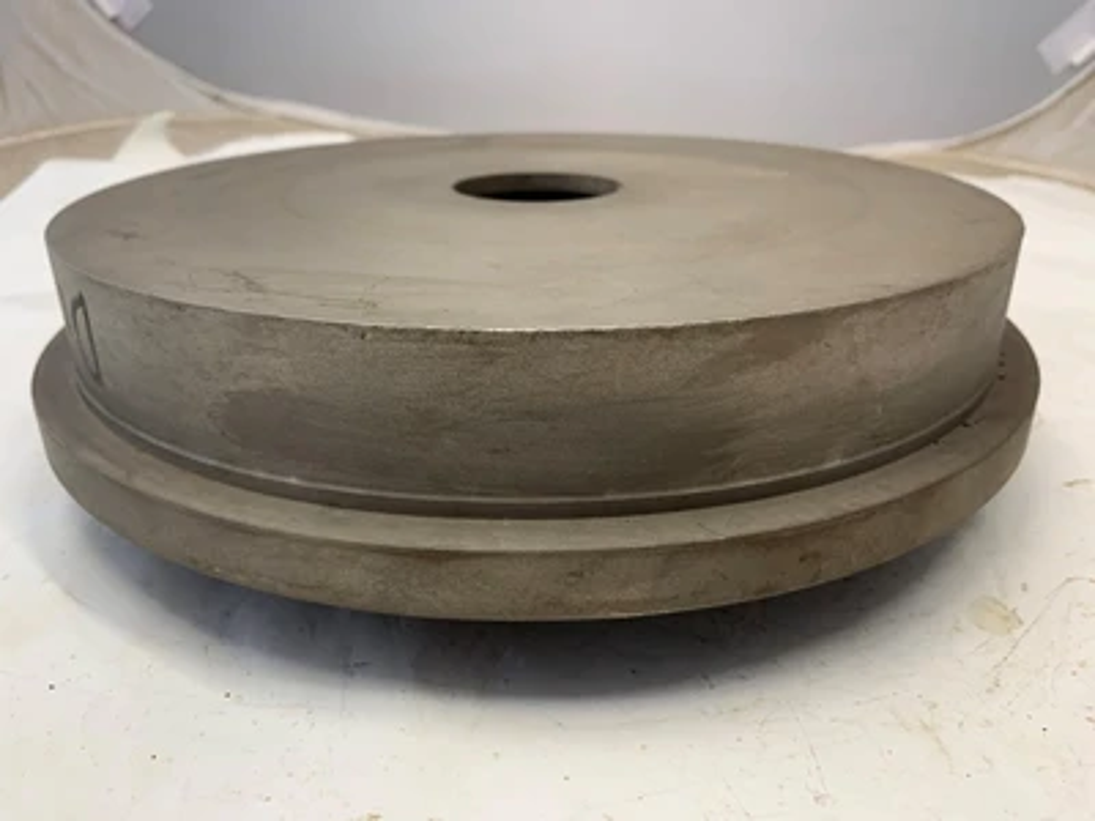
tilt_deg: -23.7
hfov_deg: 67.3
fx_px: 822
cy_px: 410
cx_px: 548
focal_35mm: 26
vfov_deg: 53.1
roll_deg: +0.1
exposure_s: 1/121
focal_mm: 4.25
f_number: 1.8
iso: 80
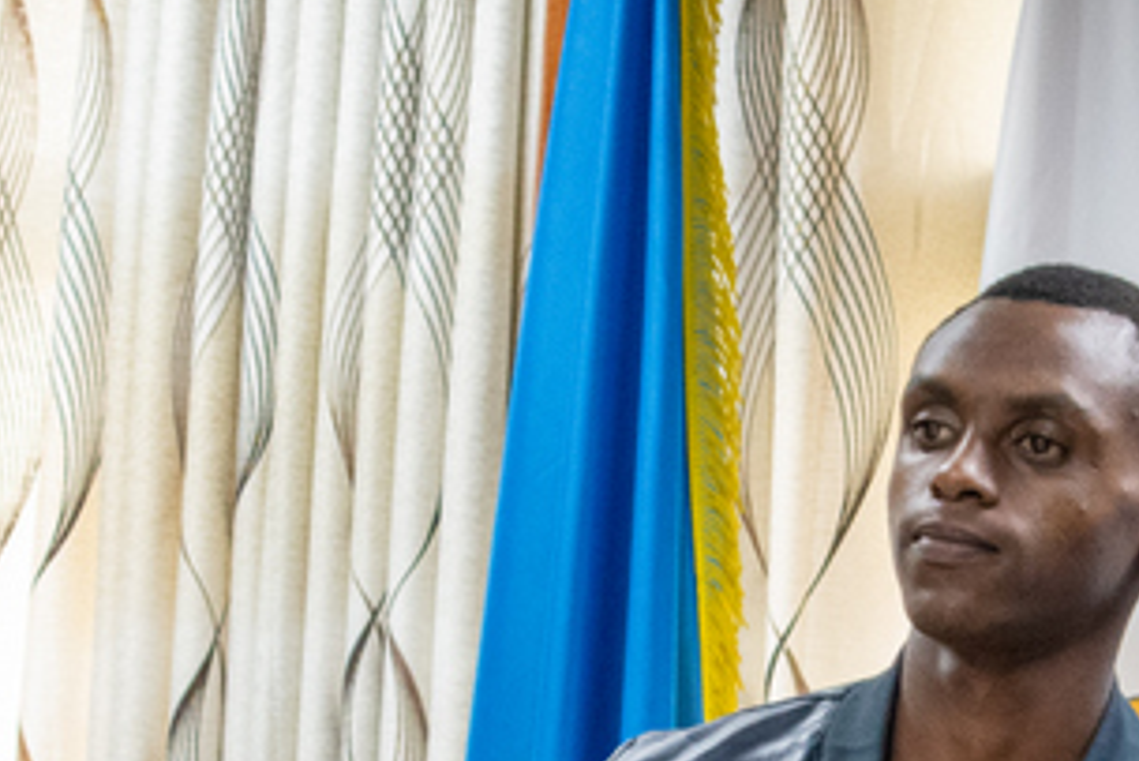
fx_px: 7502
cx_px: 914
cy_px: 860
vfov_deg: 5.8
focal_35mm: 237
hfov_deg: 8.7
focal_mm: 48
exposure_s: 1/40
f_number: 5.3
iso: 2500
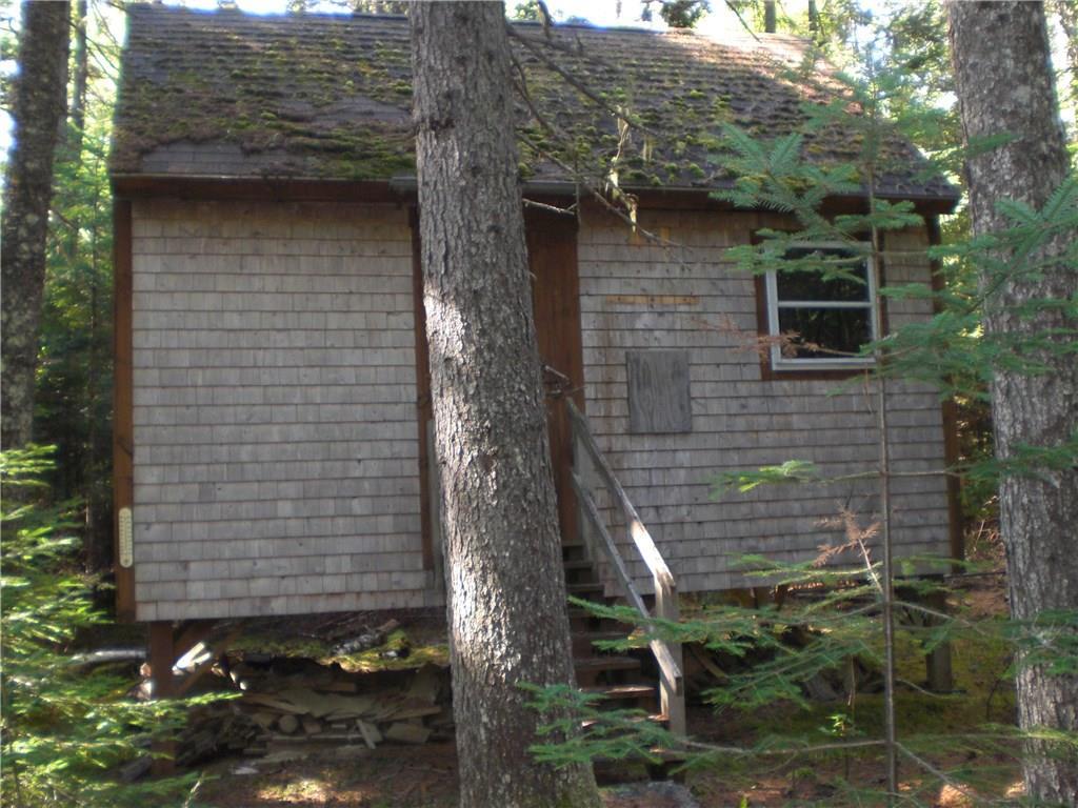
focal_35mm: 38
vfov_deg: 37.7
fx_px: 1183
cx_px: 539
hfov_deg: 49.0
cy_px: 404
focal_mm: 6.3
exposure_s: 1/60
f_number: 3.1
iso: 200
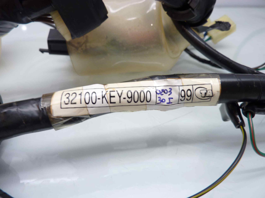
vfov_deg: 54.9
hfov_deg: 69.4
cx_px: 132
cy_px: 99
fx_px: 191
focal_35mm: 25
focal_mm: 4.1
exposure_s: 1/13
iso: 80
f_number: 3.3
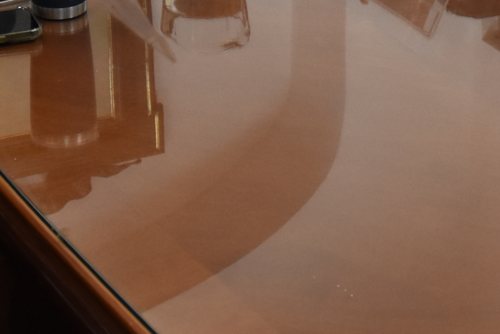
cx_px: 124
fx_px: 1348
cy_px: -203
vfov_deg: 13.2
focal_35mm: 97
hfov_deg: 20.8
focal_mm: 18
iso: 2000
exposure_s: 1/160
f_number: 5
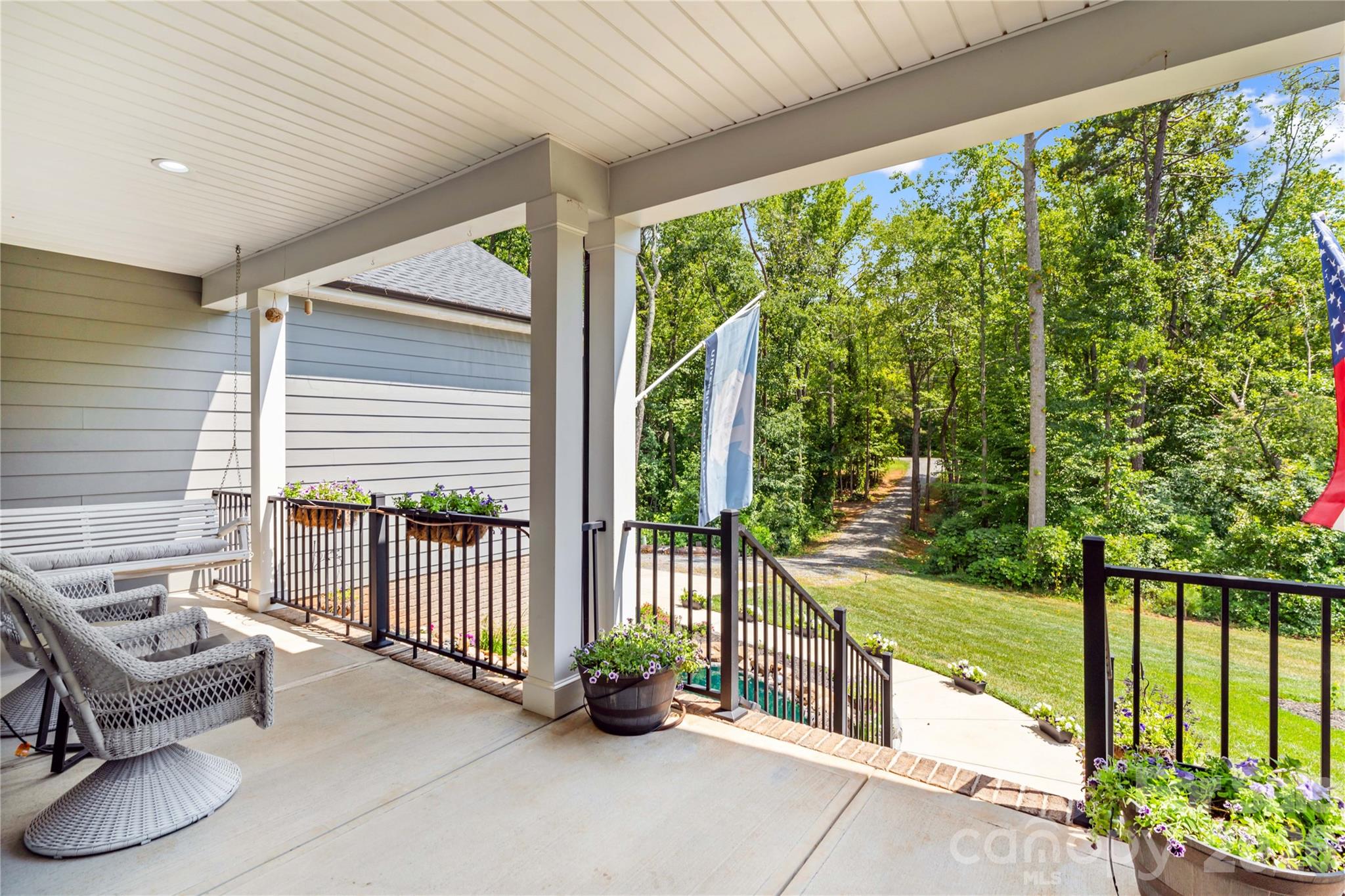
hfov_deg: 96.8
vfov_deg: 73.7
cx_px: 672
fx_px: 598
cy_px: 448
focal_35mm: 16
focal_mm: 16
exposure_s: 1/100
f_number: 8
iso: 100
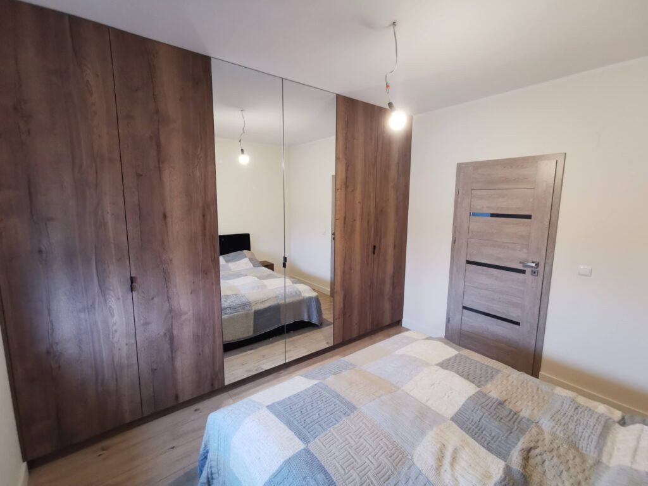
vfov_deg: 78.1
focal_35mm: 16
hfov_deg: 94.5
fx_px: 300
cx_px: 324
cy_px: 243
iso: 500
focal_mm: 2.35
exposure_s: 1/20
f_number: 2.2
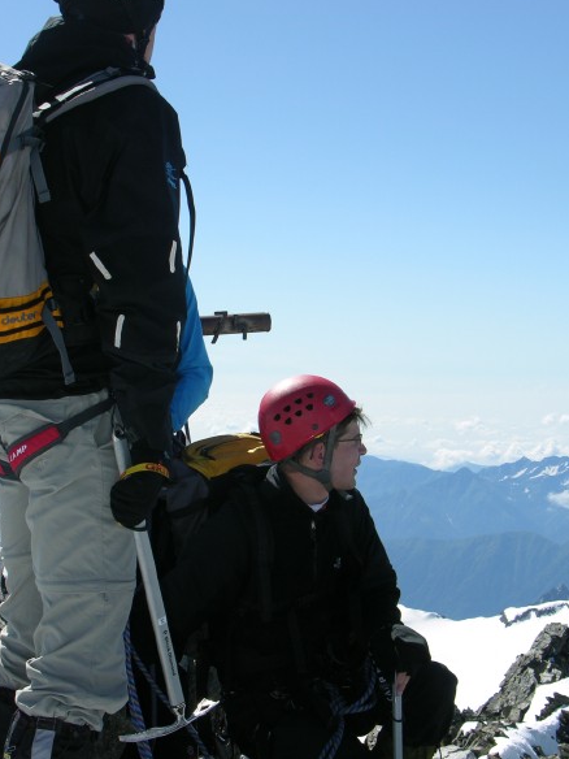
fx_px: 1556
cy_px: 409
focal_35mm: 71
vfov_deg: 27.4
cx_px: 246
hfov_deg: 20.7
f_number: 6.2
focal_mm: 13.7
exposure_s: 1/291
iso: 50
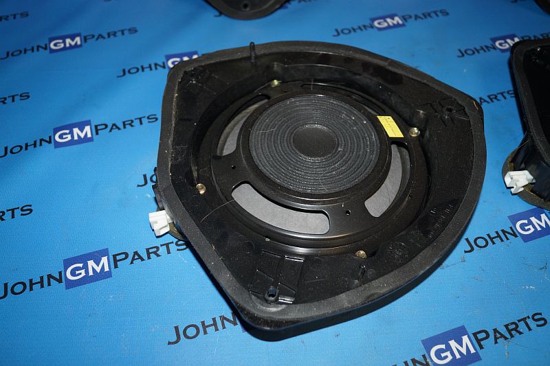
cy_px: 183
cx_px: 275
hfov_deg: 57.2
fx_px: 504
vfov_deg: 40.0
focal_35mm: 33
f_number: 4
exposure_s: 1/60
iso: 320
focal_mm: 22
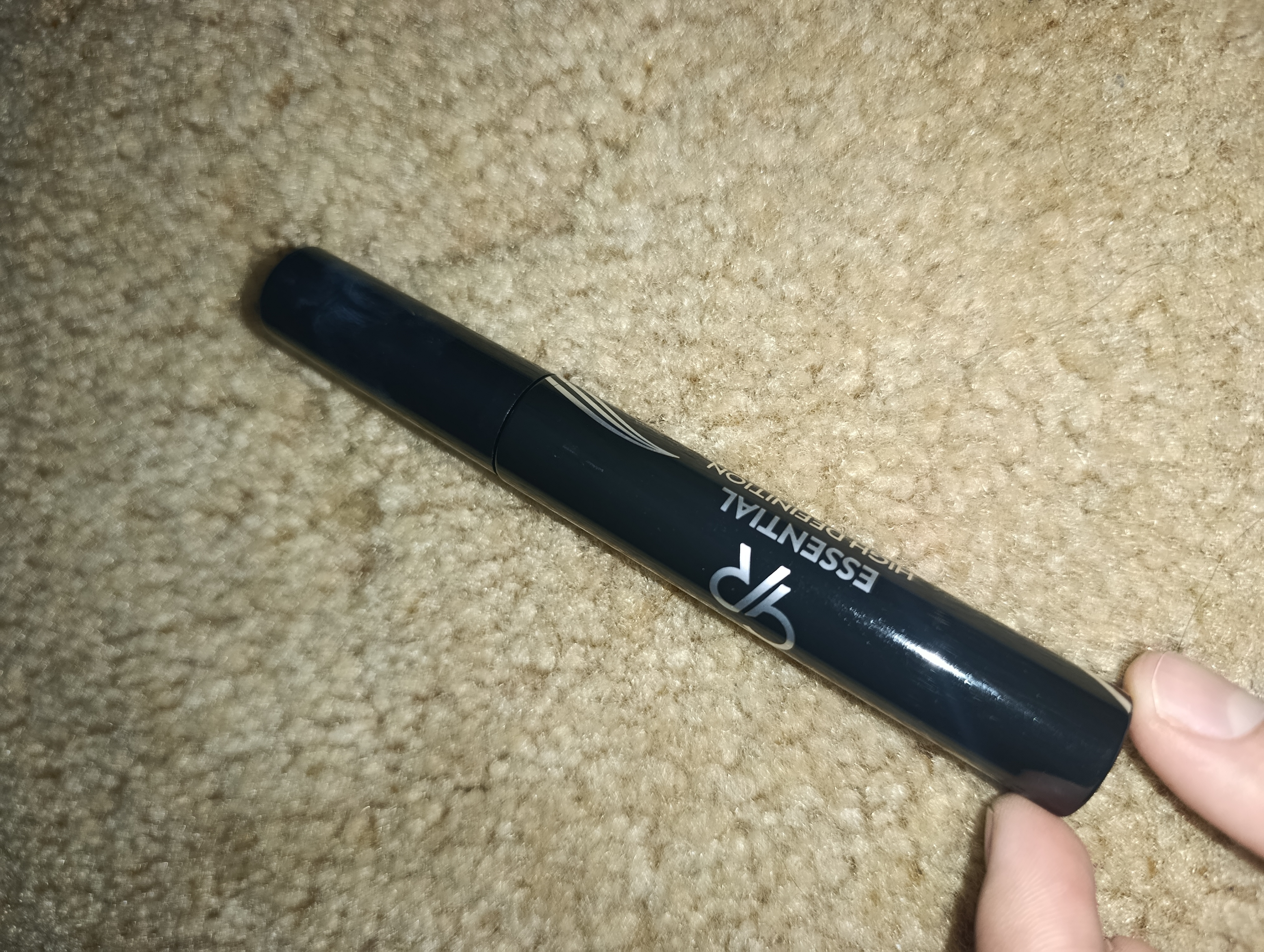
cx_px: 632
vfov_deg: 59.0
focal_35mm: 23
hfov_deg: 73.8
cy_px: 476
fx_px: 841
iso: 433
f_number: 1.65
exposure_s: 1/100
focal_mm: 6.11
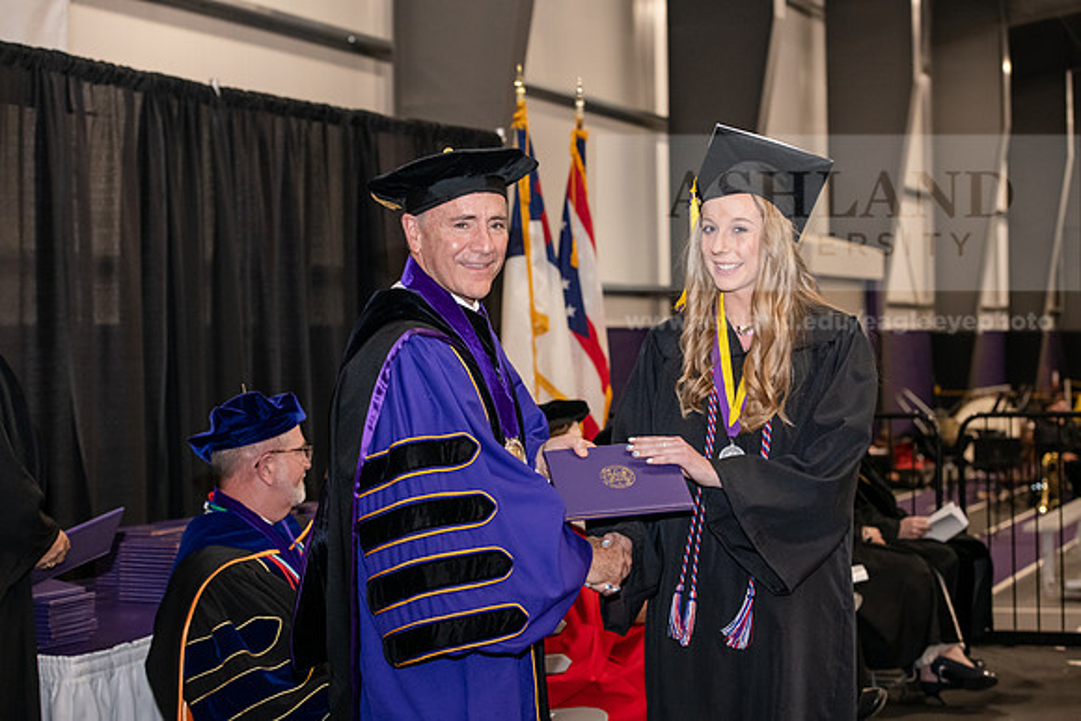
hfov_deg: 28.8
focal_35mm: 70
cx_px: 540
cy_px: 360
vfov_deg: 19.5
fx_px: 2102
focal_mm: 70
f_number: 5
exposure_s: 1/200
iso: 2500
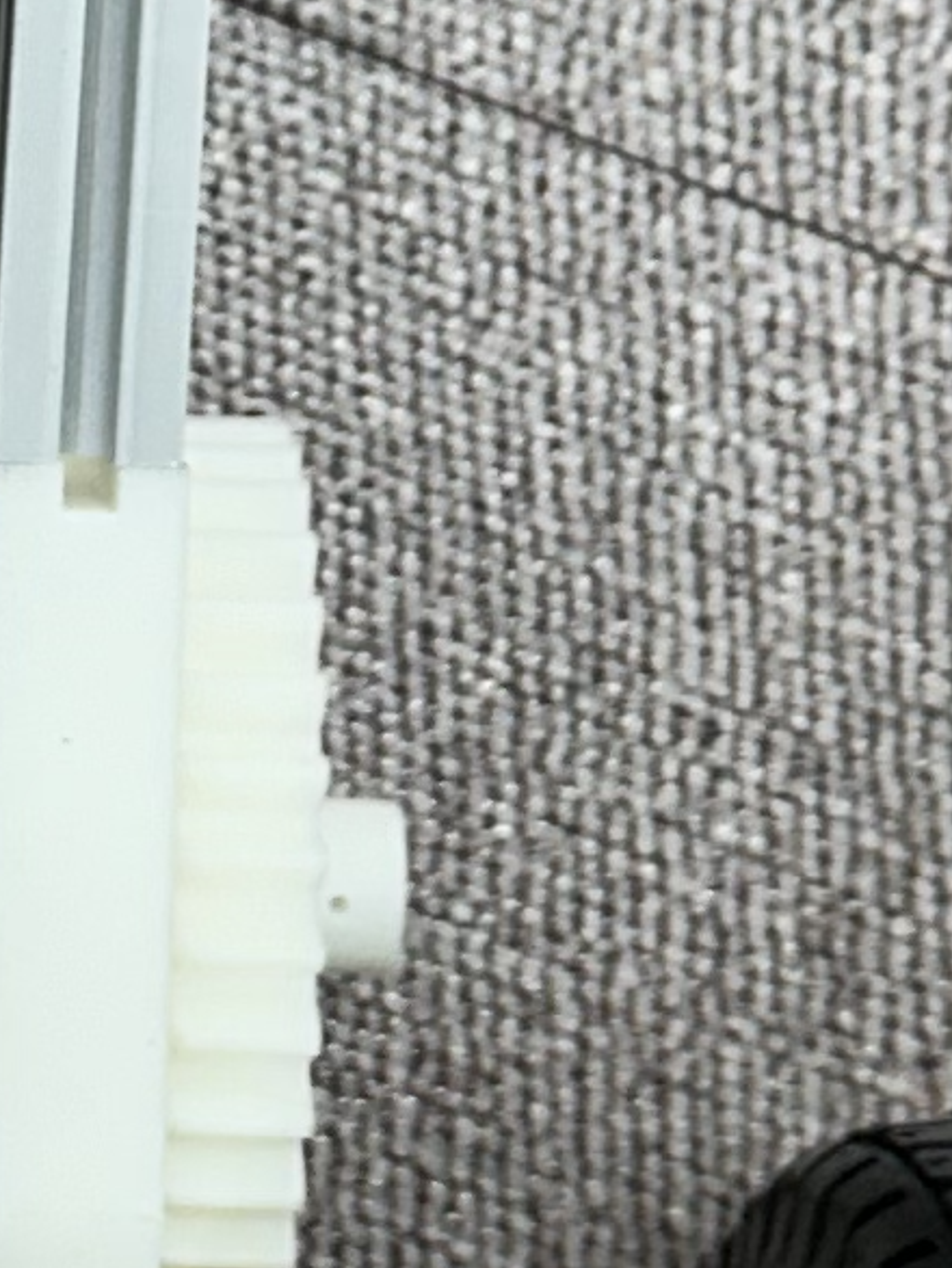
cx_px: -325
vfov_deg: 11.9
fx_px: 6046
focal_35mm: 165
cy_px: 253
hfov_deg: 8.8
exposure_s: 1/120
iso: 100
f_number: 1.78
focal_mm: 6.86
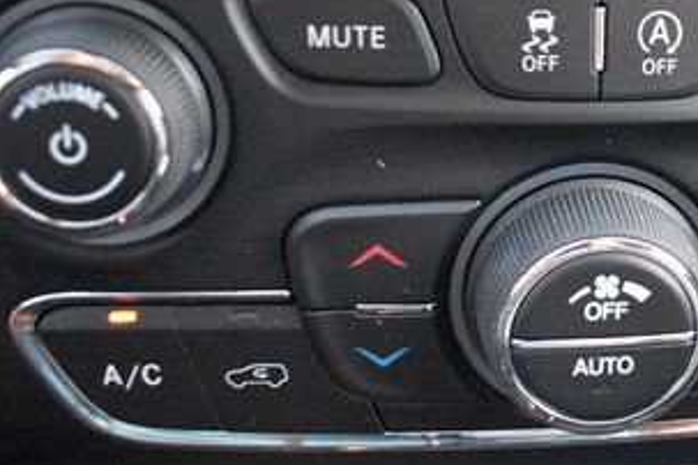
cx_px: 624
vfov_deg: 23.6
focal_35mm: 57
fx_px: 1105
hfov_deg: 33.3
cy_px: 139
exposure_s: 1/125
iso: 4500
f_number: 3.5
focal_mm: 18
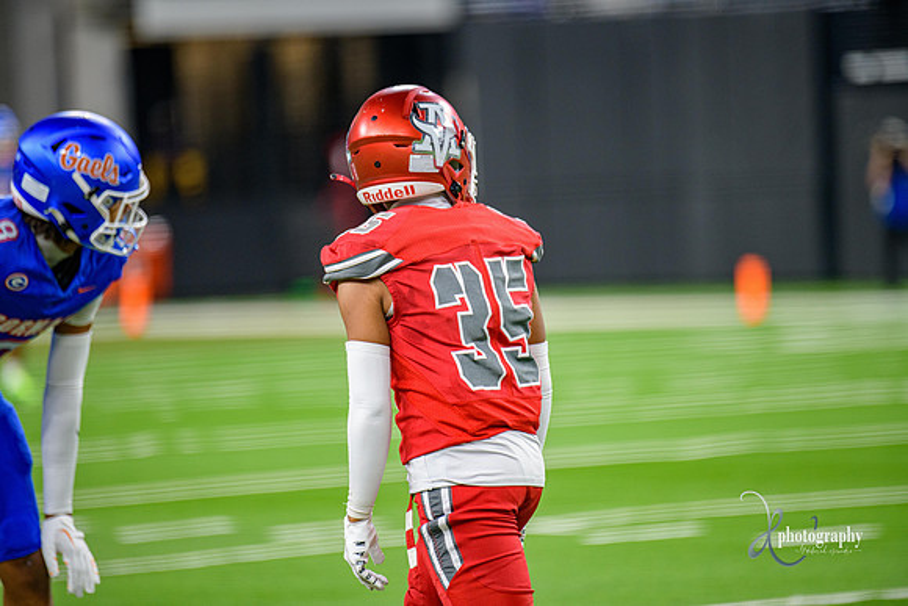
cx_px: 454
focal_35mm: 300
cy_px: 303
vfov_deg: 4.6
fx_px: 7568
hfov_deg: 6.9
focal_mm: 300
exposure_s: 1/400
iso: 1000
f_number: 2.8
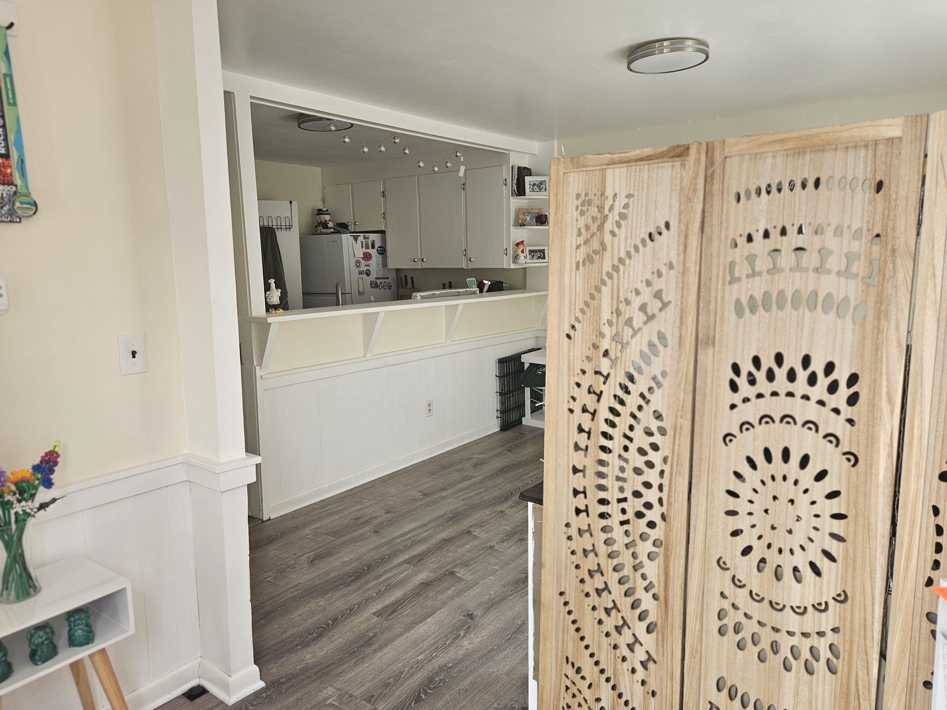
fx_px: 657
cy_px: 357
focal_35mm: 24
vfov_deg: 56.8
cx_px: 473
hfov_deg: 71.6
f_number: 1.8
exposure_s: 1/120
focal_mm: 5.4
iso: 64
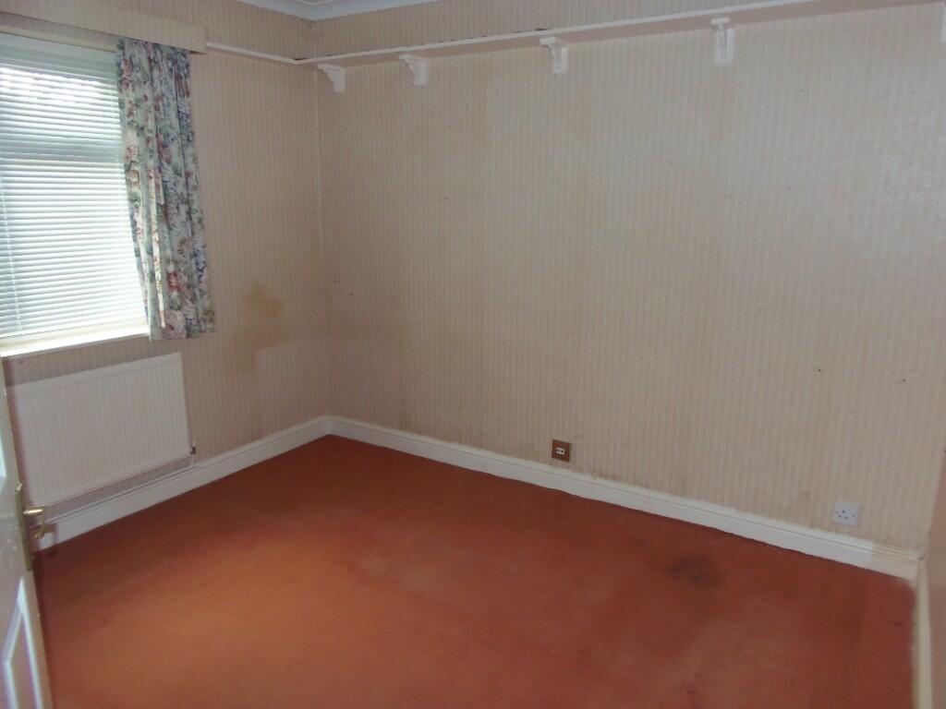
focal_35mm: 24
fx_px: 656
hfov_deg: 71.6
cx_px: 473
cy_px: 354
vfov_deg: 56.8
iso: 200
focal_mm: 4.3
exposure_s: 1/30
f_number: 2.9
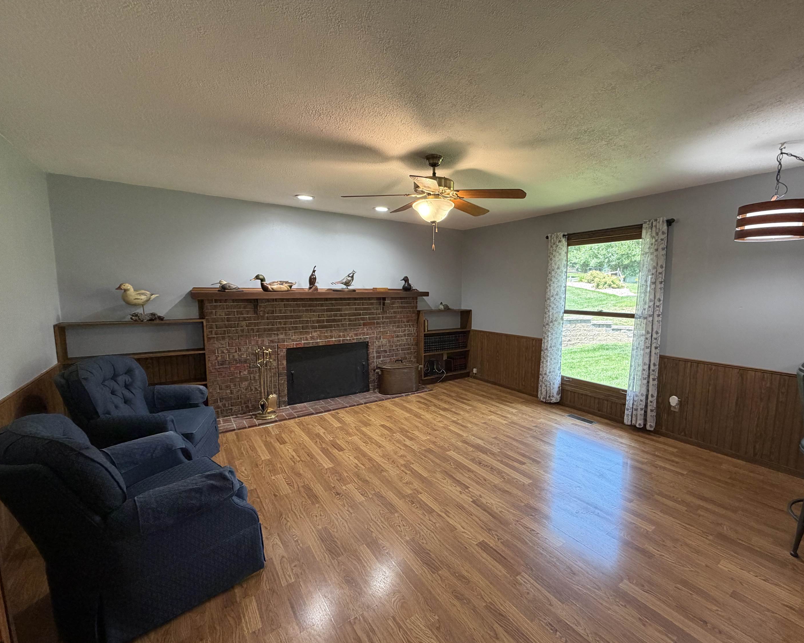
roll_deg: -0.5
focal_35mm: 15
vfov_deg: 84.0
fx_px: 357
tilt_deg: -7.8
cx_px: 431
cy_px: 329
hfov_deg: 96.6
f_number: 2.2
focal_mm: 2.22
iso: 200
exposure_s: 1/60
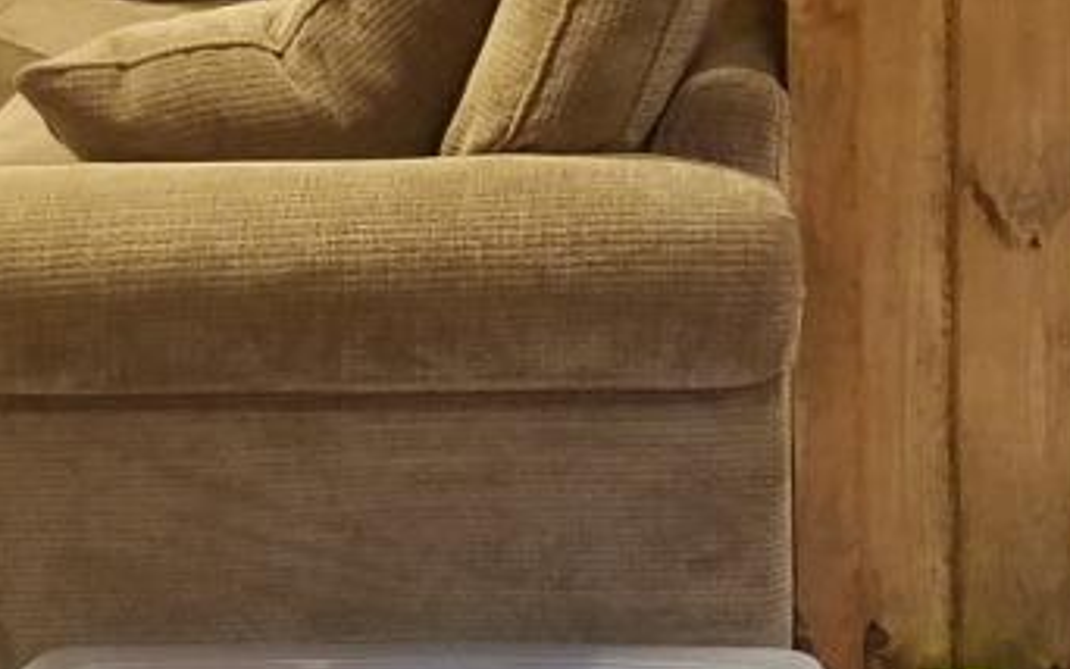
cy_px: 31
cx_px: 566
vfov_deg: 11.2
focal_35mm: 116
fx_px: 3384
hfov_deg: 18.0
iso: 200
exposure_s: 1/20
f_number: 1.7
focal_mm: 4.2
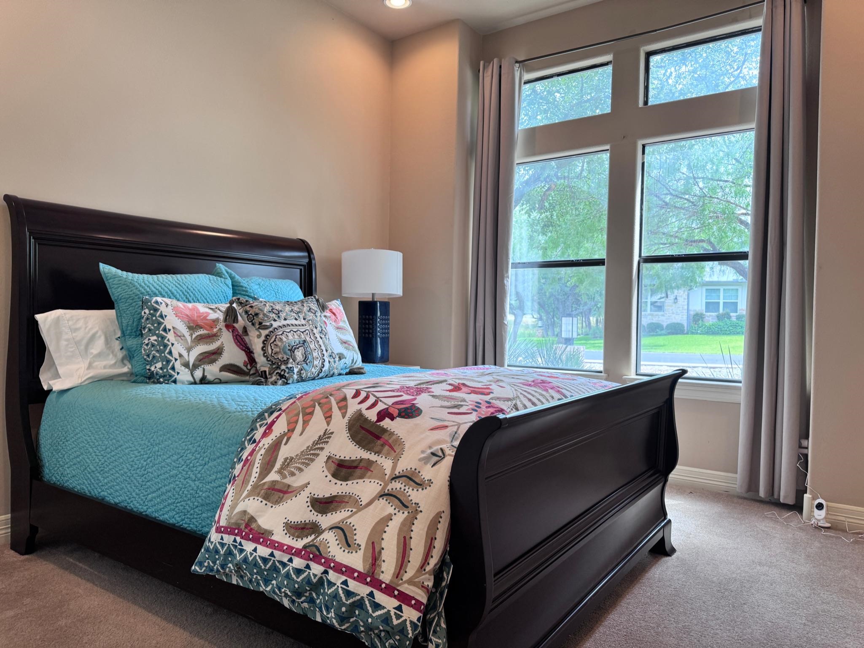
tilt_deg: -1.5
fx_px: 599
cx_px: 432
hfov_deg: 71.6
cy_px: 324
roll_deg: -1.4
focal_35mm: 24
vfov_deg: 56.8
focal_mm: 6.76
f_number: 1.78
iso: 100
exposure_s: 1/120
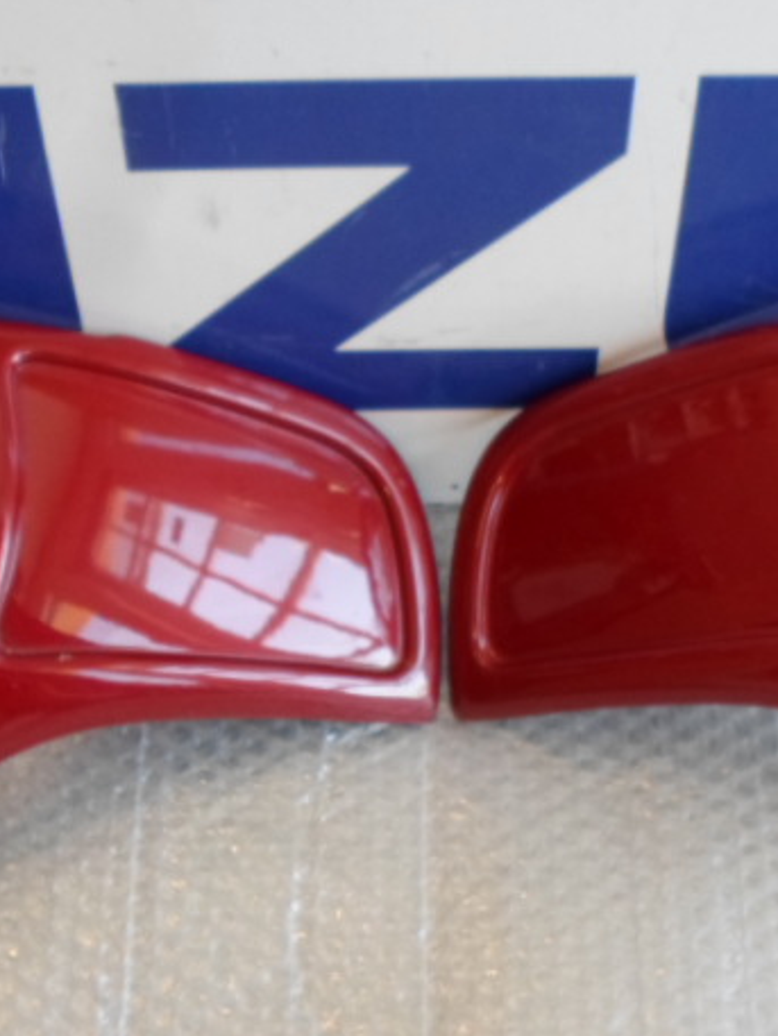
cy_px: 512
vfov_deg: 34.3
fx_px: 1677
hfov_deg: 26.1
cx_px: 417
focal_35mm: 56
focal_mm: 4.5
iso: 80
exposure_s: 1/60
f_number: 2.5
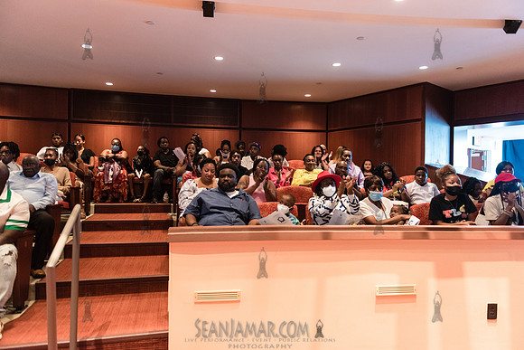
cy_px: 175
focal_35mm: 24
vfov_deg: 53.2
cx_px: 262
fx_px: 349
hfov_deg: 73.7
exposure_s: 1/100
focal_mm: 24
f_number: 2.8
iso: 4000
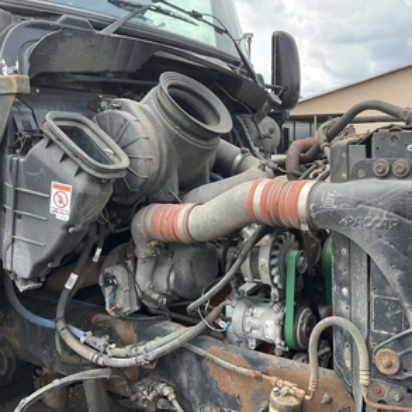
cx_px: 276
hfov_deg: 46.5
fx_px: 471
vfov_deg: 47.2
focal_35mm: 35
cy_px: 204
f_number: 1.8
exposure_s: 1/297
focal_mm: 3
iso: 25
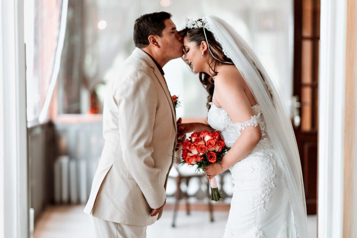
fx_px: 843
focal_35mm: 85
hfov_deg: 23.9
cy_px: 119
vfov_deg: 16.1
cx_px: 178
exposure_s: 1/500
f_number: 1.4
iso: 320
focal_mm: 85
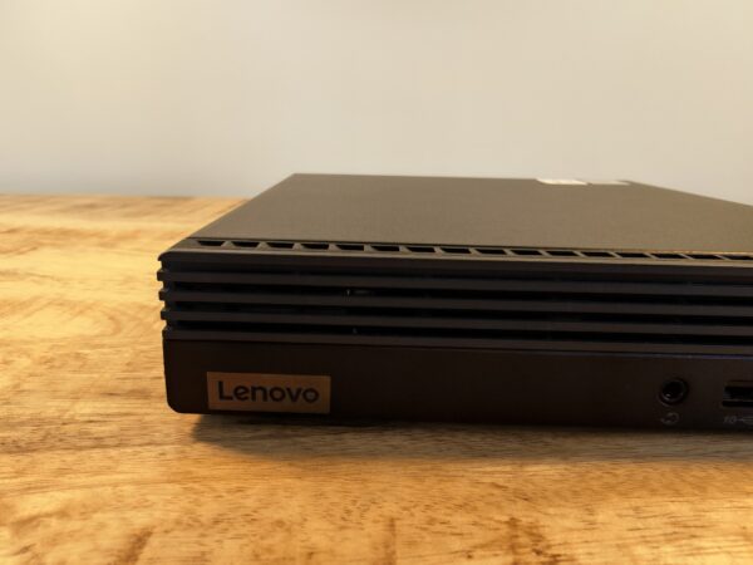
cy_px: 282
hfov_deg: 73.9
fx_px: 500
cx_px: 376
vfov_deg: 58.9
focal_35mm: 23
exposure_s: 1/50
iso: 160
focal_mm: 1.82
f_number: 2
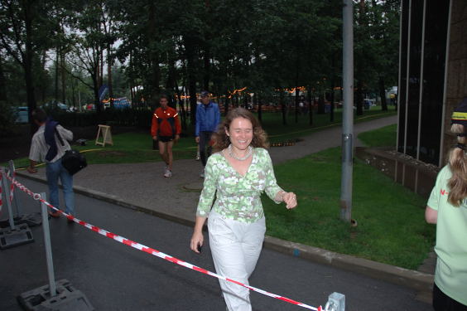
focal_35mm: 27
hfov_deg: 67.4
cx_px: 234
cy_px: 156
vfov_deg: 47.8
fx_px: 350
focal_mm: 18
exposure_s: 1/60
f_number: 4
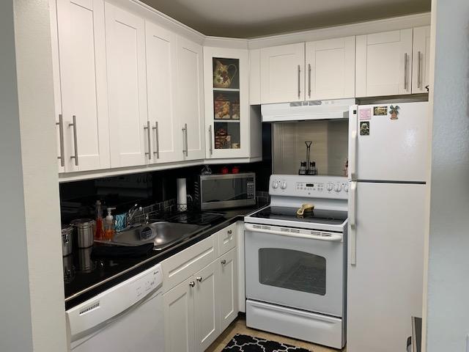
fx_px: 352
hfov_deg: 67.3
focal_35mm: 26
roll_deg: +0.0
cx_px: 234
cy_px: 176
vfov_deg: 53.1
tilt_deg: -3.0
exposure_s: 1/60
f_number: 1.8
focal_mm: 4.25
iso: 64
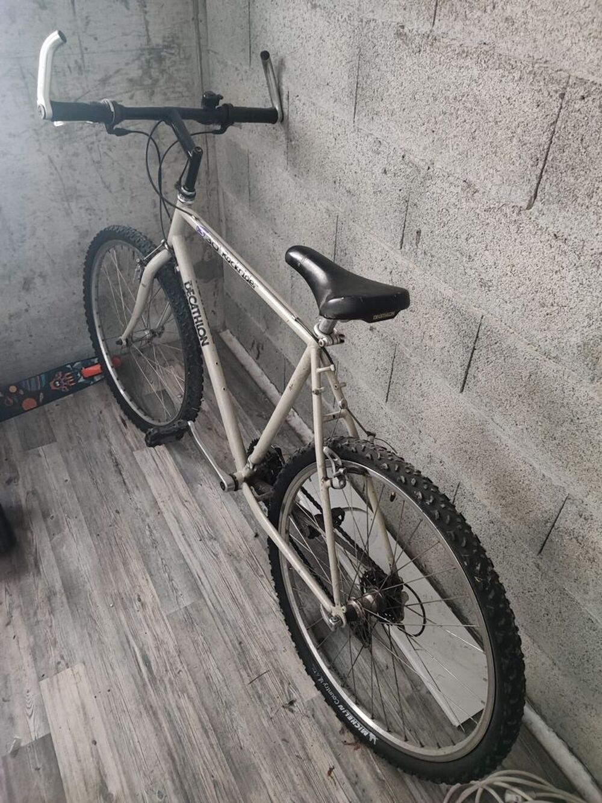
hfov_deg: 54.9
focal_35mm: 25
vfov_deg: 69.4
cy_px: 402
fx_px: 580
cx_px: 301
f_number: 1.75
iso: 3866
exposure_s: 1/17
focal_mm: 5.96
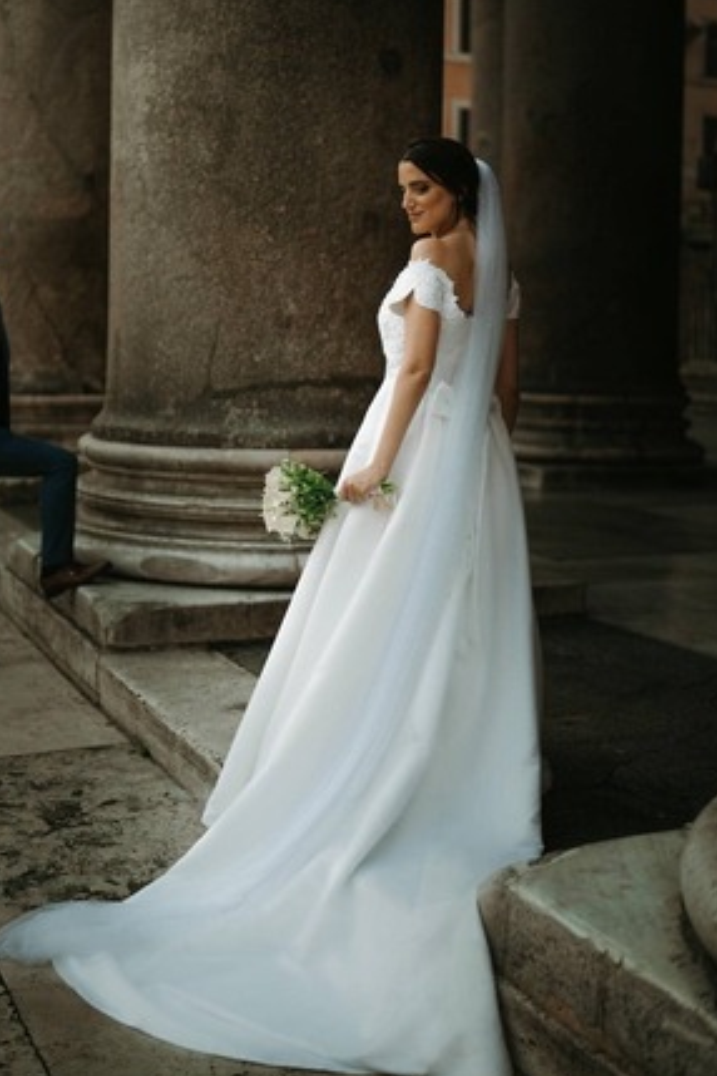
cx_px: 271
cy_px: 459
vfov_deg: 40.2
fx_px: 1464
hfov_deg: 27.4
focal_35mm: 49
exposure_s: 1/320
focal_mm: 35
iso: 50
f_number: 1.2
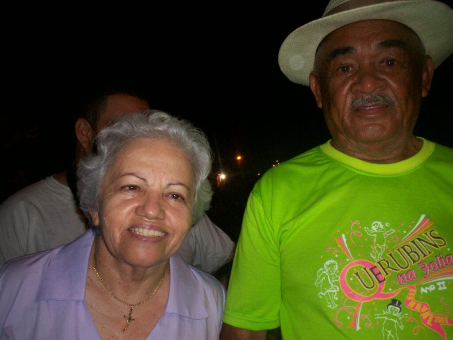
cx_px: 226
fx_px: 471
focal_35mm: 36
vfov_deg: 39.7
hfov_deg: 51.4
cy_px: 170
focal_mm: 5.9
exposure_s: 1/64
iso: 140
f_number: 4.5
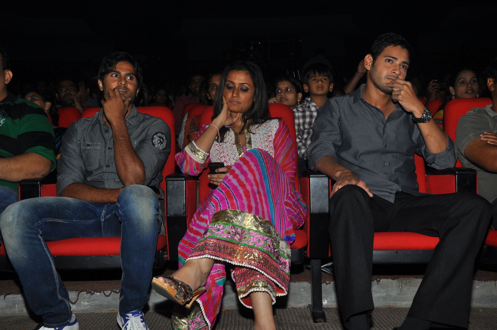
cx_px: 248
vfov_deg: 35.4
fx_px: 517
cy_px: 165
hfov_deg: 51.3
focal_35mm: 38
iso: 200
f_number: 8
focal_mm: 25
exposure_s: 1/125
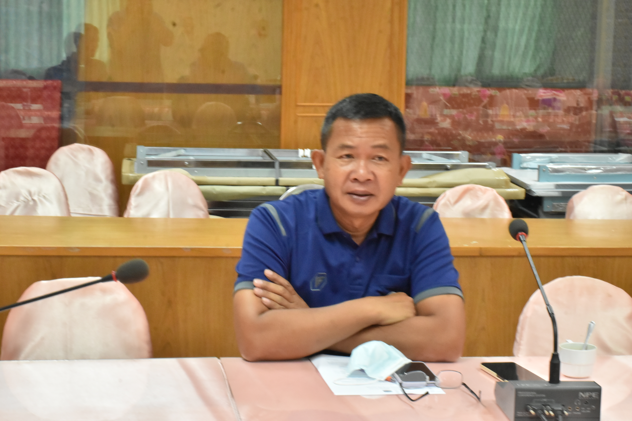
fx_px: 1369
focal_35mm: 78
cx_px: 316
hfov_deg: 26.0
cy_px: 210
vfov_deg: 17.5
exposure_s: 1/10
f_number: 20
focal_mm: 52
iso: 3200
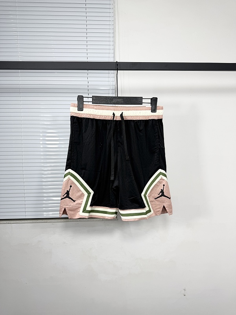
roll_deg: -0.1
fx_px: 218
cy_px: 158
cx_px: 118
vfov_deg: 71.6
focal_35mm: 24
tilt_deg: -6.8
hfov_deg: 56.8
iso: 80
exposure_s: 1/433
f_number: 1.78
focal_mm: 6.76
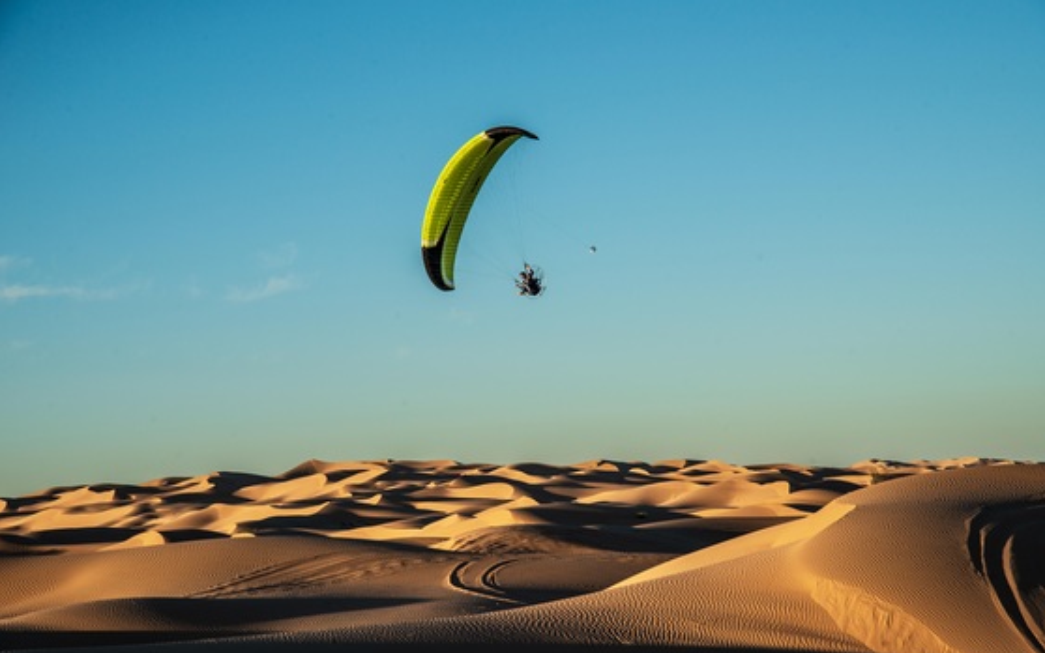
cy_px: 335
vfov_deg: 15.0
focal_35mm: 87
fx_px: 2478
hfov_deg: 23.8
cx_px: 522
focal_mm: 85
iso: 320
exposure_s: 1/400
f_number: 10
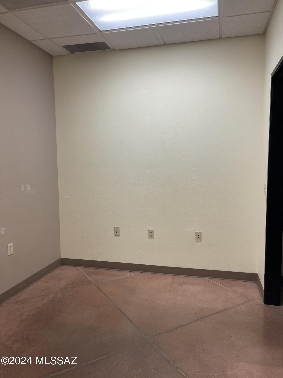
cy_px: 189
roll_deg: +1.0
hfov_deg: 53.1
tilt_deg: -5.0
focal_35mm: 26
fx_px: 283
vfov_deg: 67.3
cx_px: 142
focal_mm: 5.1
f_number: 1.6
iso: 125
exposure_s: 1/120
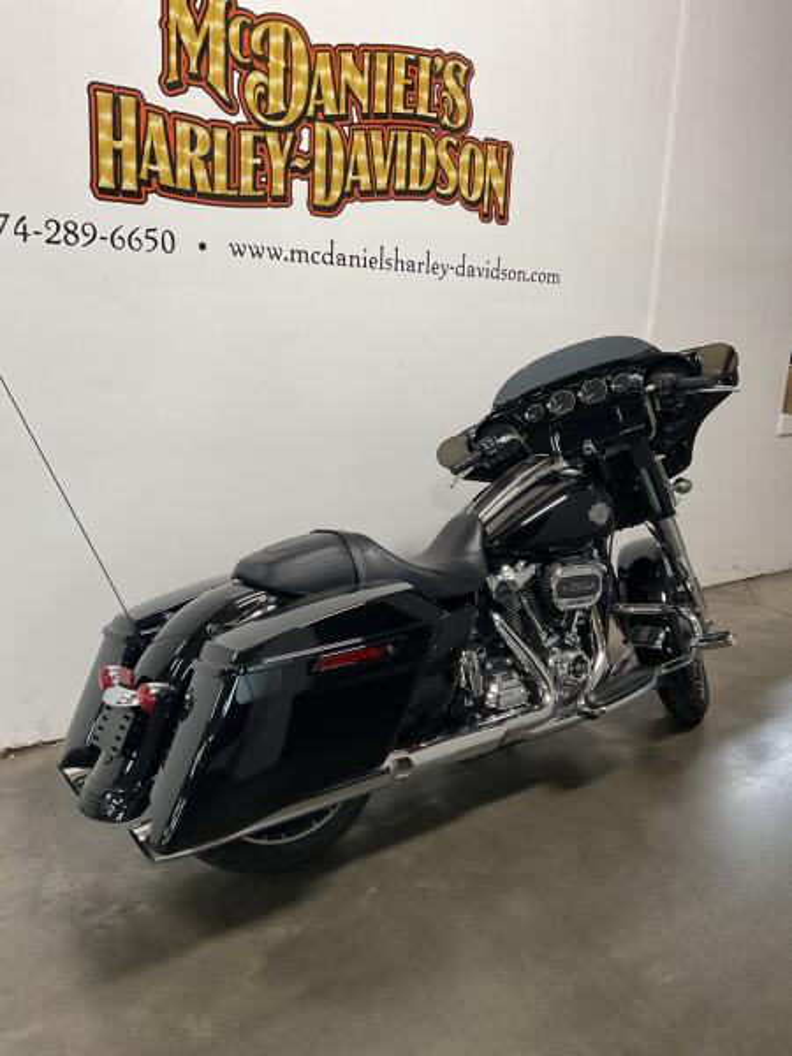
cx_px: 396
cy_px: 528
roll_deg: -2.2
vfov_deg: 61.7
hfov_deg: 48.2
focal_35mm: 29
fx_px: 885
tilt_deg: -12.5
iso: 125
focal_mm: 3
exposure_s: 1/60
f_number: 1.8
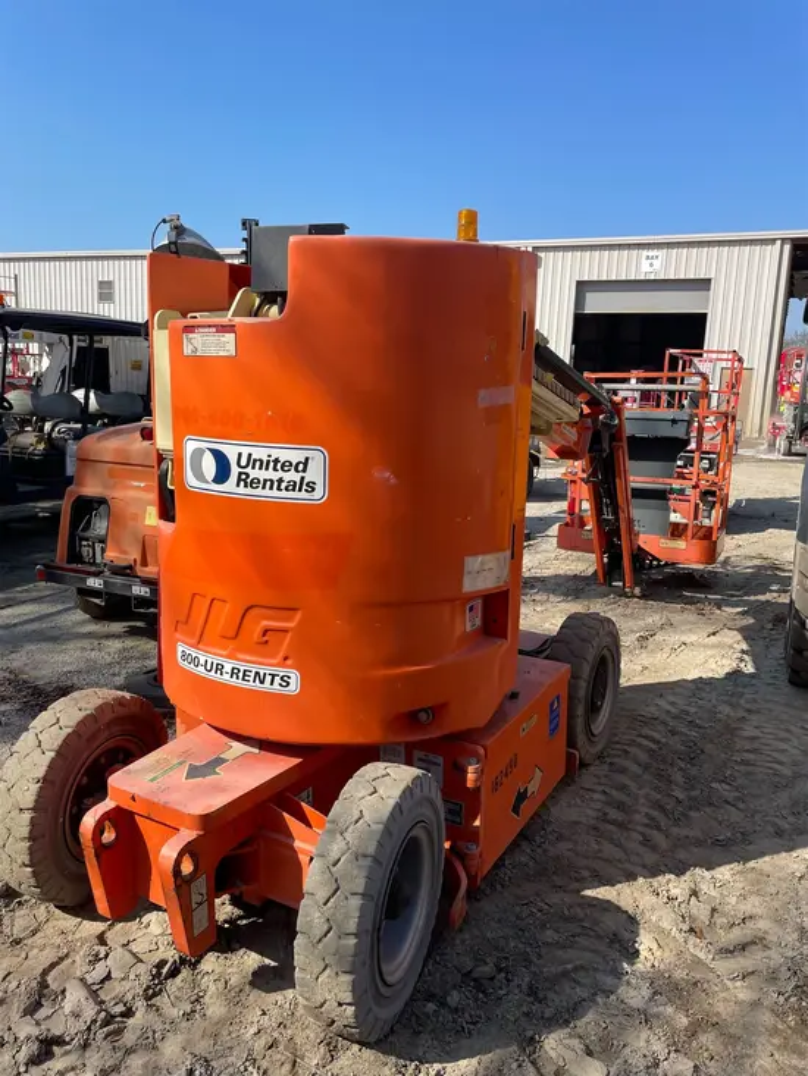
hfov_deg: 53.1
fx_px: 809
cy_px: 538
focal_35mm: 26
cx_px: 404
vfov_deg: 67.3
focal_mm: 4.2
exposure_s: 1/2353
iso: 32
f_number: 1.6
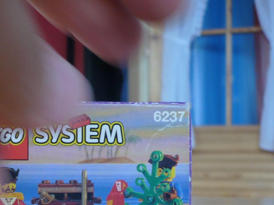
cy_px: 187
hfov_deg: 26.3
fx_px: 578
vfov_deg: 19.8
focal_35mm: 73
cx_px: 61
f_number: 2.8
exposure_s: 1/25
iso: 100
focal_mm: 5.8
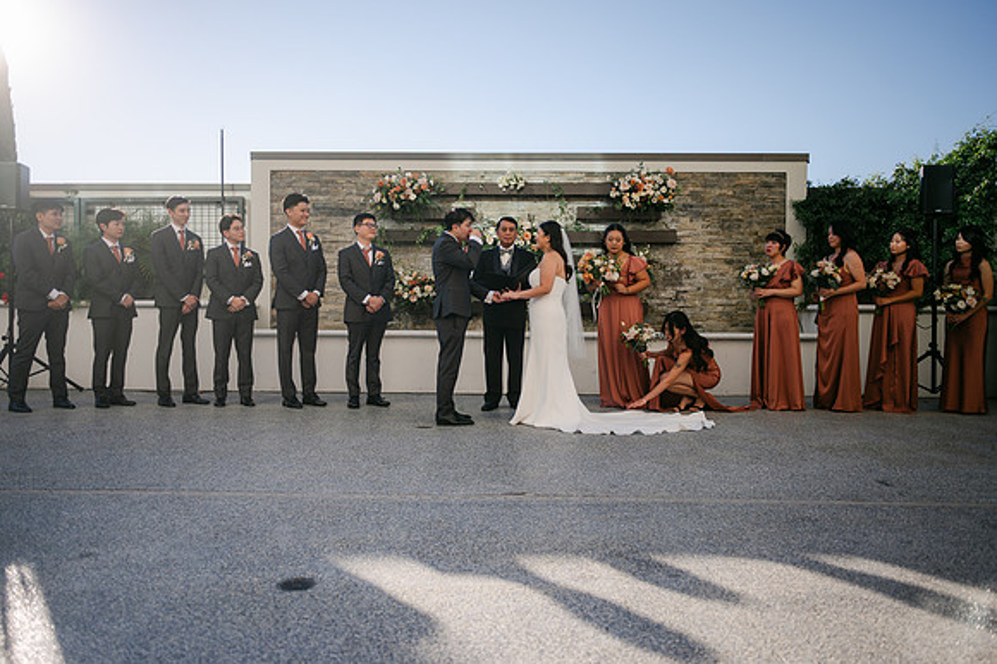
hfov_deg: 65.5
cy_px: 332
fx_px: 775
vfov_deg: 46.4
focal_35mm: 28
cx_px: 498
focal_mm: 28
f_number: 2.8
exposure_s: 1/2000
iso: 100
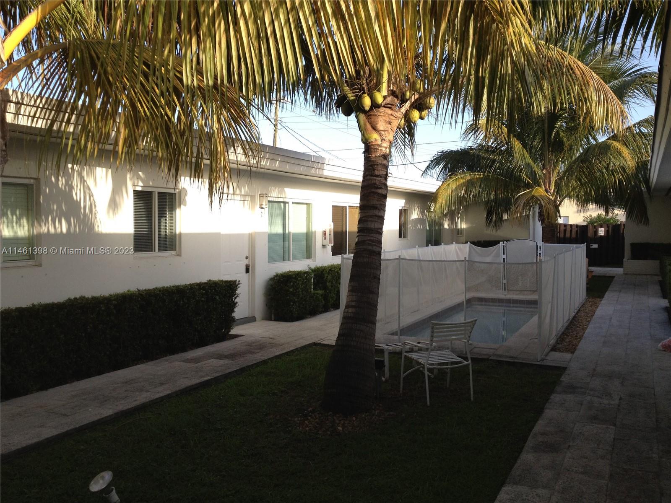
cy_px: 252
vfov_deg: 40.7
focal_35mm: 35
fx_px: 678
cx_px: 336
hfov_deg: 52.6
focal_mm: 4.28
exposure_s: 1/449
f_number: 2.4
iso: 64
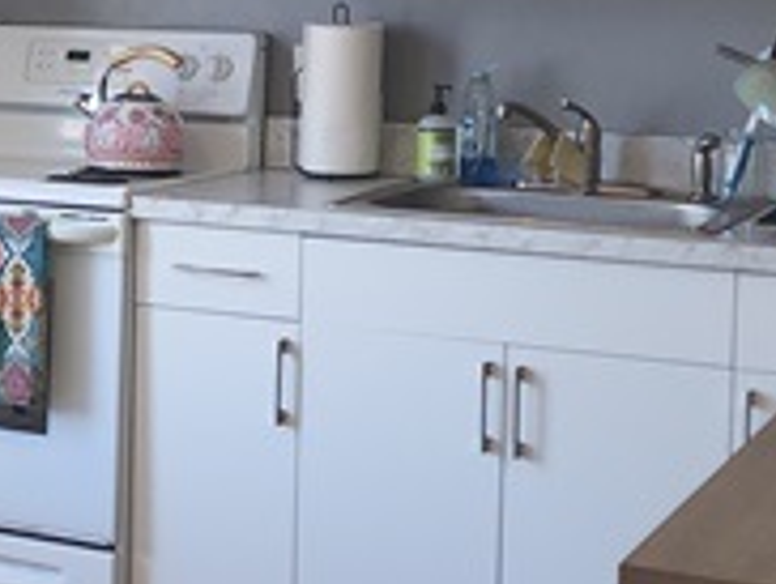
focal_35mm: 101
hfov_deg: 18.4
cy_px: 166
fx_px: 2267
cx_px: -149
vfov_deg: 14.6
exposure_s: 1/60
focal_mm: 6.4
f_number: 1.8
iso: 40
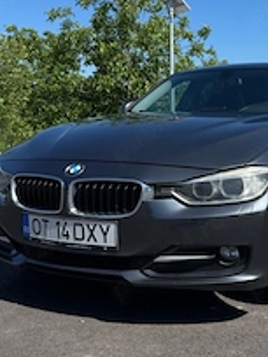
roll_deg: +0.1
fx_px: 485
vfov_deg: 40.2
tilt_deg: -2.3
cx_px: 203
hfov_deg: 30.3
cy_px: 140
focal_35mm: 47
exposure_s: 1/3802
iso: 80
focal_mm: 6.76
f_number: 1.78
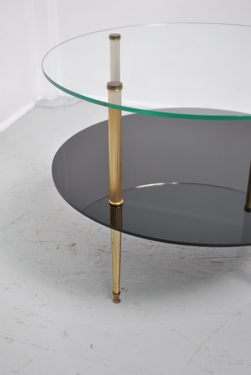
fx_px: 553
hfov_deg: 25.6
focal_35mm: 53
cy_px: 178
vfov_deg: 37.5
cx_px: 119
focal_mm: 30
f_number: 4.5
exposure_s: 1/30
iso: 320
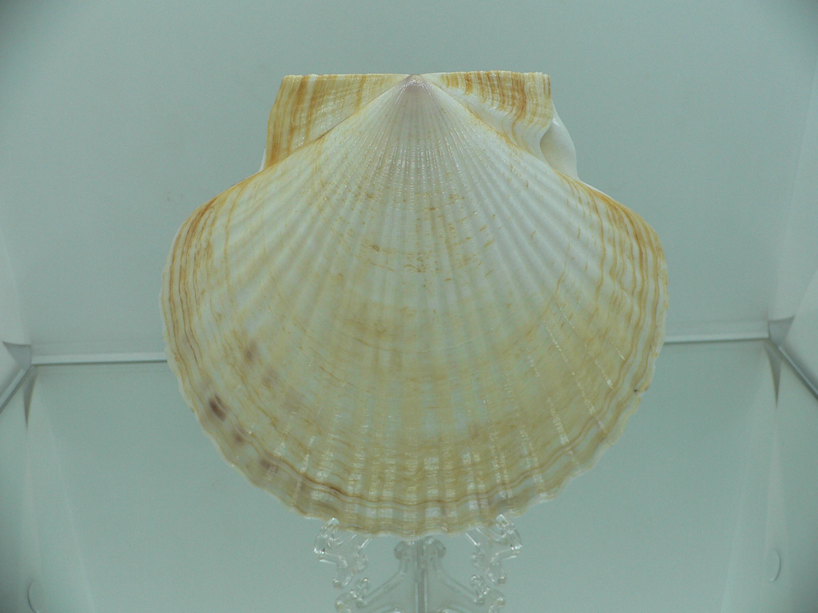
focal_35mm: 35
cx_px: 409
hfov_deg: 52.6
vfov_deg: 40.7
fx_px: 827
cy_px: 306
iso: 80
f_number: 2.8
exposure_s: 1/60
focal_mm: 4.6
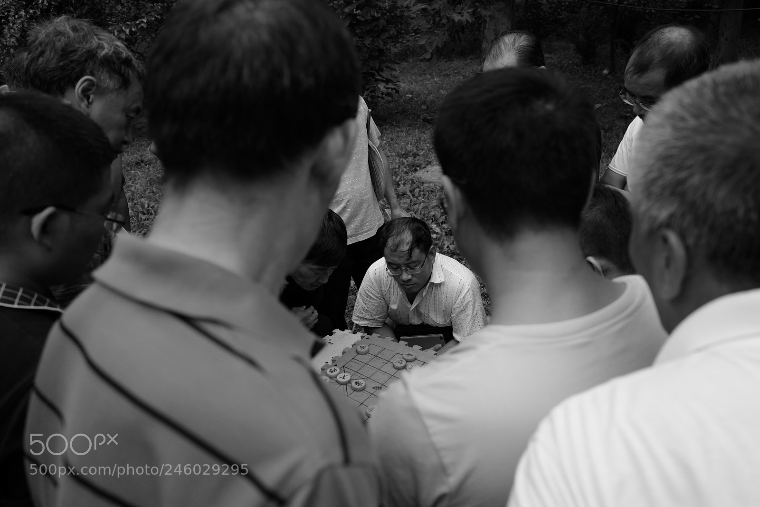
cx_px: 380
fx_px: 591
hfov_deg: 65.5
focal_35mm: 28
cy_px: 254
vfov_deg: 46.4
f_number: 4
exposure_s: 1/160
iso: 400
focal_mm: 28
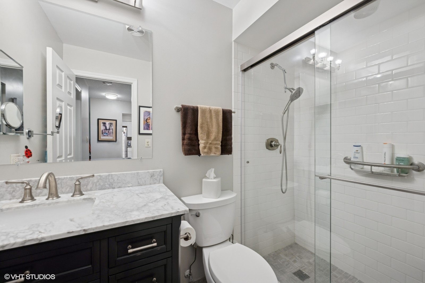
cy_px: 142
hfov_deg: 100.4
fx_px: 177
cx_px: 212
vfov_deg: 77.2
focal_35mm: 15
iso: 200
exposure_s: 1/20
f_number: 9.5
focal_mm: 15
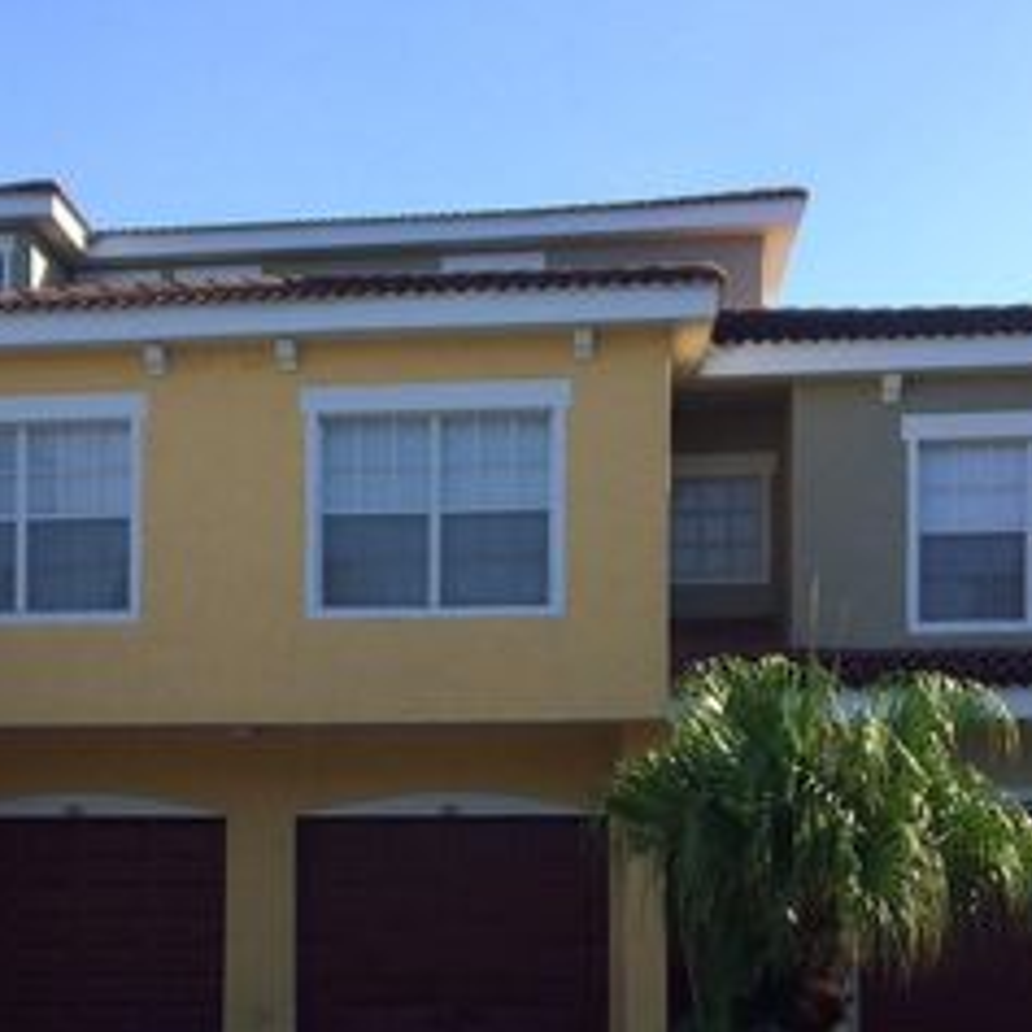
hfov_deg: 30.4
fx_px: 1889
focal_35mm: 56
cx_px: 374
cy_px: 808
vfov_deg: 29.9
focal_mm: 4.12
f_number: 2.2
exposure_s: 1/954
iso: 32
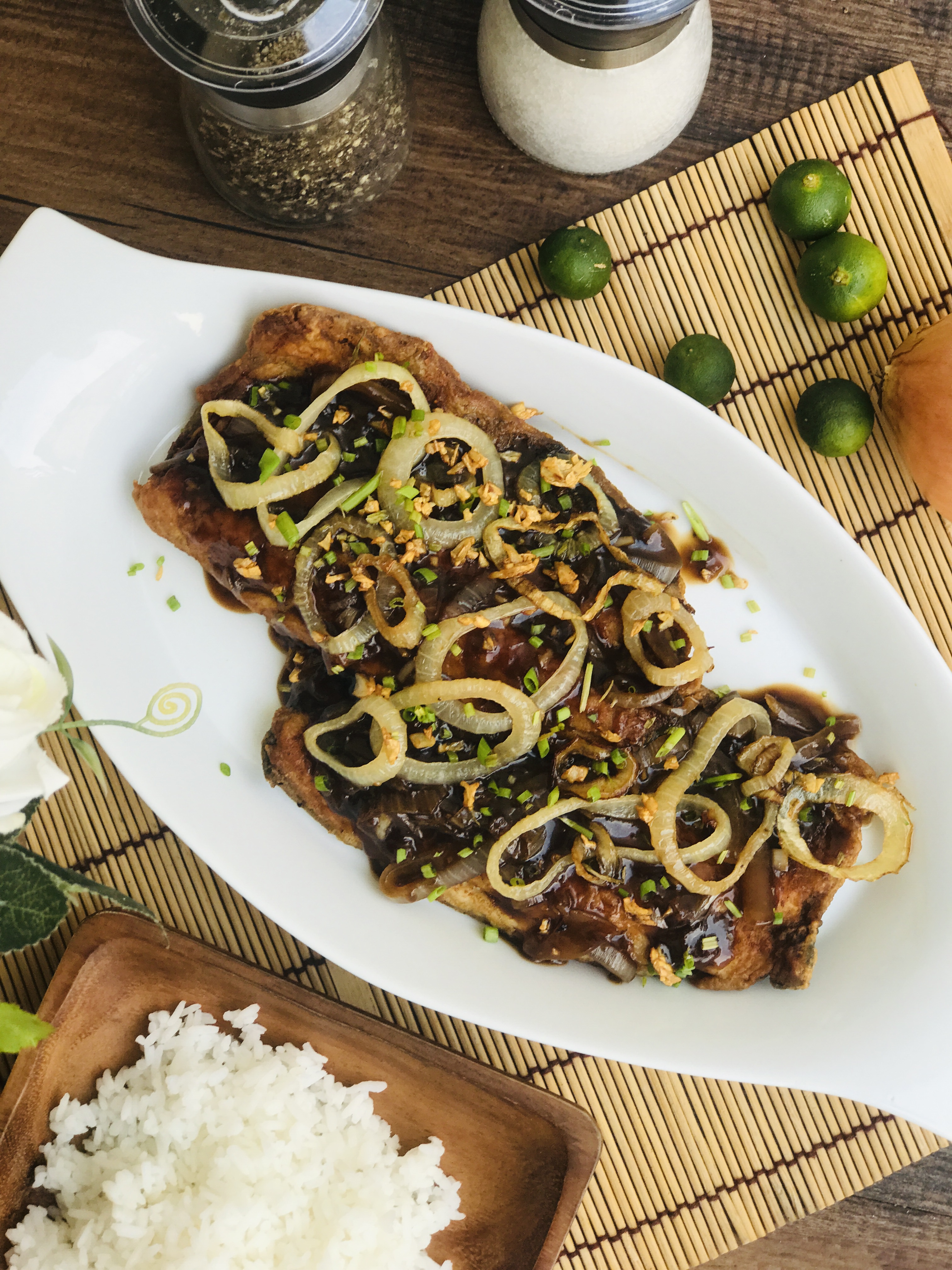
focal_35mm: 57
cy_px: 635
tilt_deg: -85.9
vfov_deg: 33.8
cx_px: 476
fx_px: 2090
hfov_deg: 25.7
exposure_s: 1/155
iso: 20
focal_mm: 6.6
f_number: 2.8
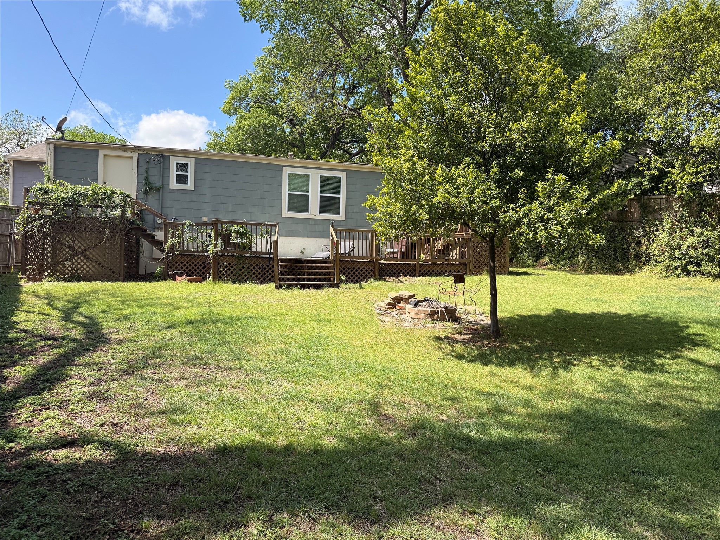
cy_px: 270
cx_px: 360
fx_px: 499
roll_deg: -1.6
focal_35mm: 24
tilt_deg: +0.3
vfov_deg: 56.8
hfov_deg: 71.6
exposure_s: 1/2611
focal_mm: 6.76
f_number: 1.78
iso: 100
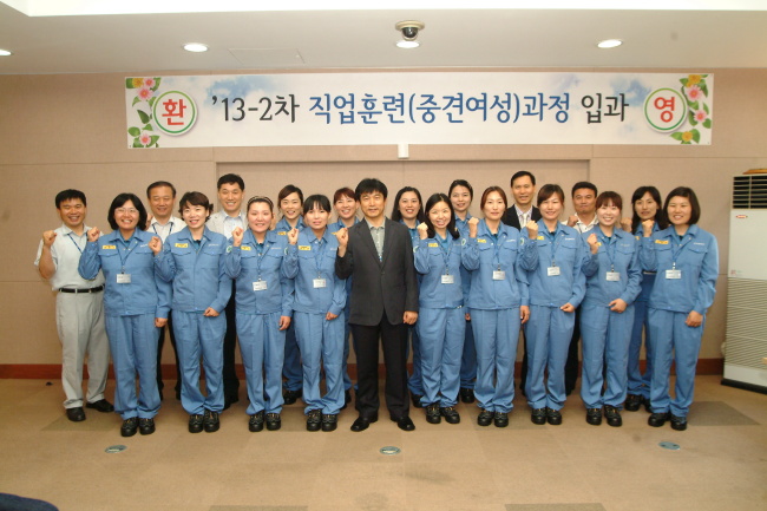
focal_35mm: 26
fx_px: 543
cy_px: 256
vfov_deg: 50.4
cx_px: 384
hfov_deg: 70.5
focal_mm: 17
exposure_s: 1/90
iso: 800
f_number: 4
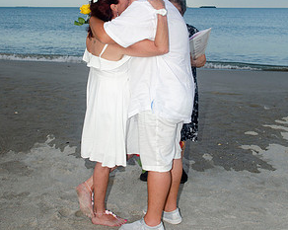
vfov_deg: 28.8
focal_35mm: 52
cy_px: 67
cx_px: 145
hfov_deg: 36.0
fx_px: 443
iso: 200
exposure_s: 1/250
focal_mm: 24
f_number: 8
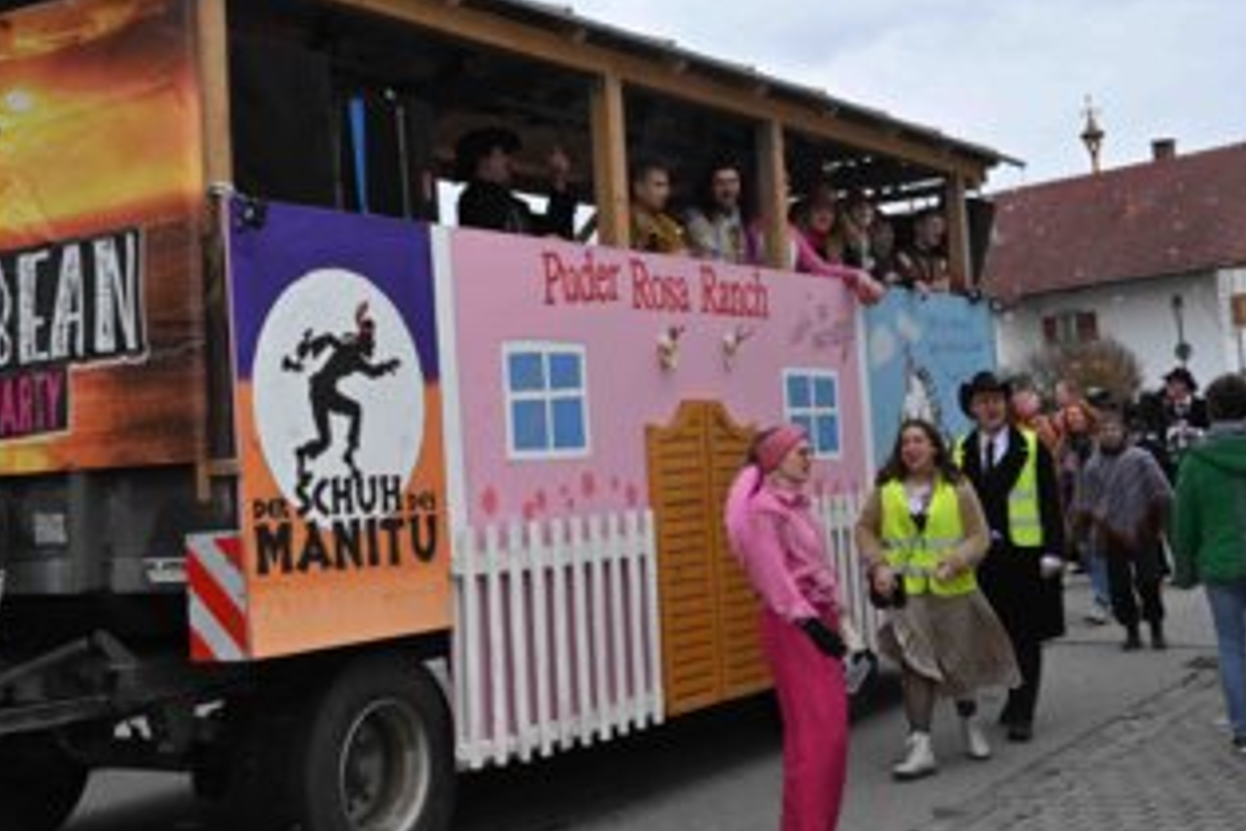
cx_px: 490
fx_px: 1800
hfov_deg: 38.0
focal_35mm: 52
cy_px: 360
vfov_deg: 26.0
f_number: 10
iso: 2500
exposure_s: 1/1250
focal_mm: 41
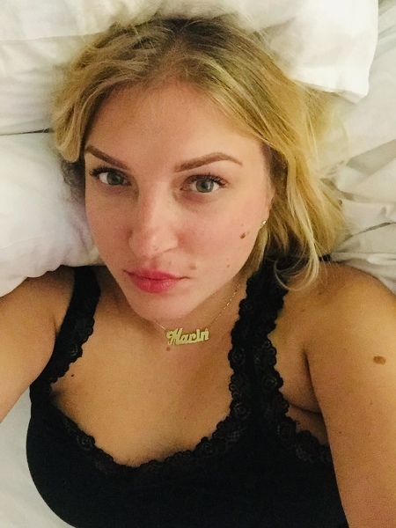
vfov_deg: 58.4
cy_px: 264
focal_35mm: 31
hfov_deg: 45.4
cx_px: 198
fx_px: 473
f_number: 2.2
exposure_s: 1/17
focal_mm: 2.65
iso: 640
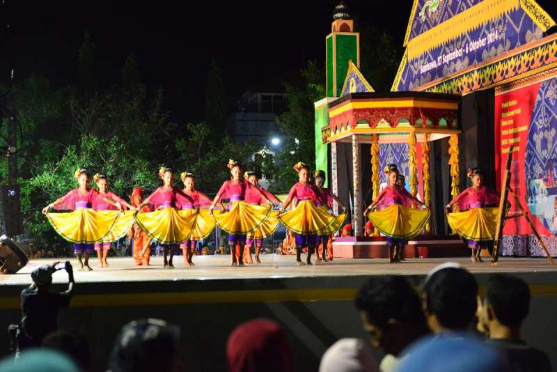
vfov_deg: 19.5
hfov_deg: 28.8
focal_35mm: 70
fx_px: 1083
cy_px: 186
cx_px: 278
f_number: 2.8
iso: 4500
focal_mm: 70
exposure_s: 1/80
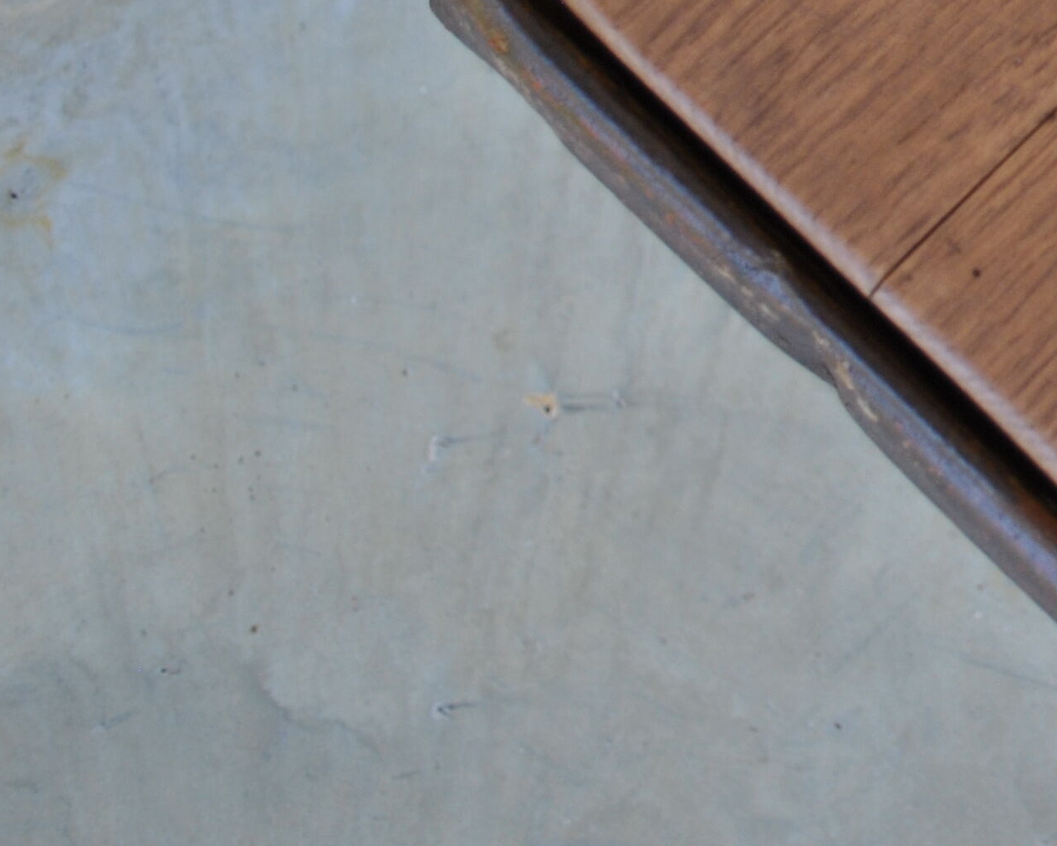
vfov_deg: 15.7
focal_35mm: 95
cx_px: 1534
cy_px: -126
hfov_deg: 18.2
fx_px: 2972
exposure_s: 1/60
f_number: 4
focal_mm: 22
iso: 200
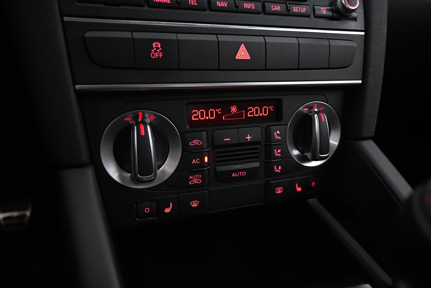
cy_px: 144
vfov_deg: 53.1
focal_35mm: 24
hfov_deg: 73.7
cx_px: 216
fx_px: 287
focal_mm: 16
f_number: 3.5
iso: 6400
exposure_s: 1/60
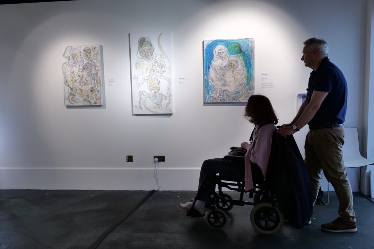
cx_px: 187
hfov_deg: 58.7
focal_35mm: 32
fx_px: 332
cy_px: 124
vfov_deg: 41.1
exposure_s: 1/60
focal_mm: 32
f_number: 4.3
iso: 1250
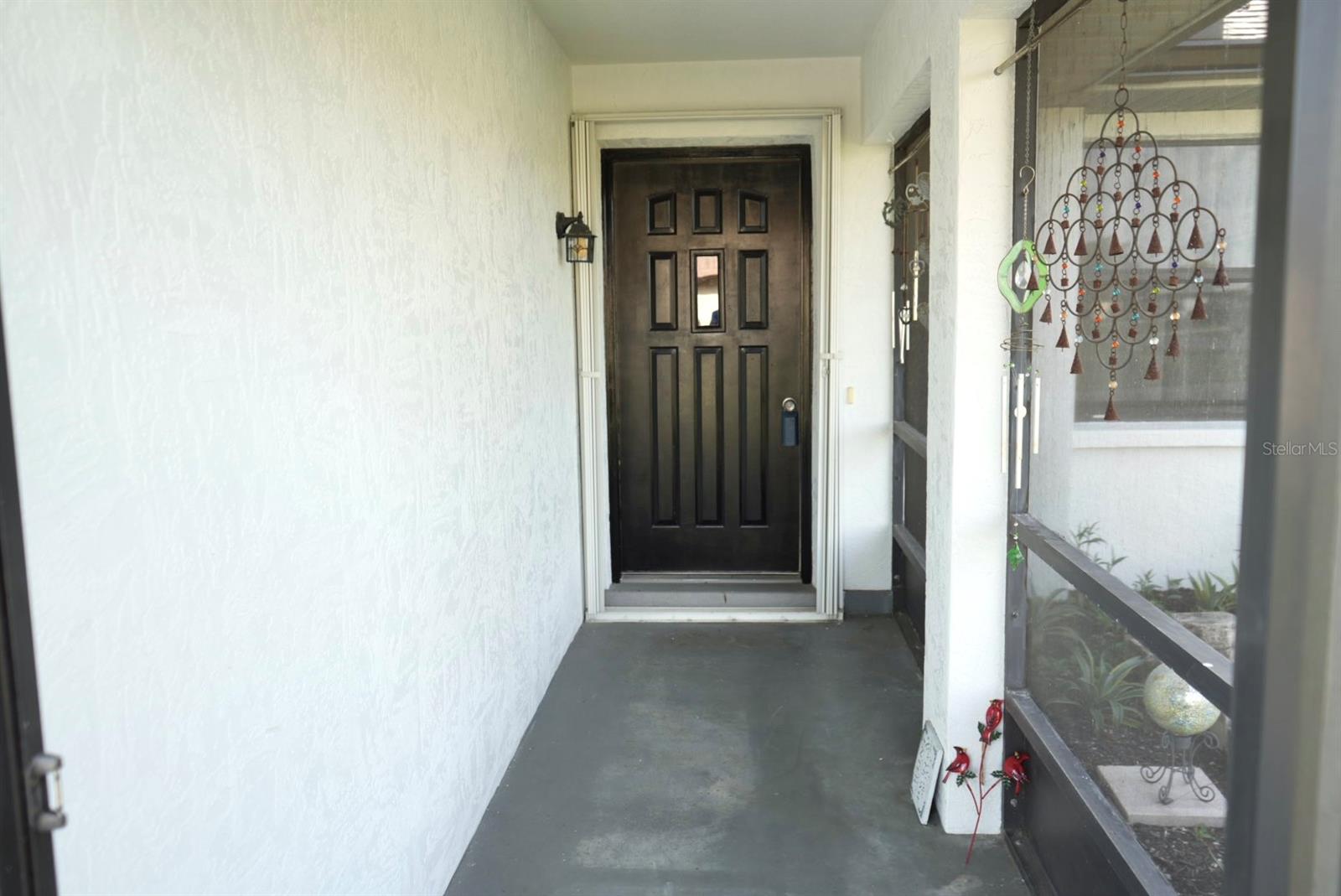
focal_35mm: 29
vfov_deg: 45.0
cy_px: 448
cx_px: 670
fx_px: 1081
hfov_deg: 63.6
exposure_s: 1/60
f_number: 4
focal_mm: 29
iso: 100
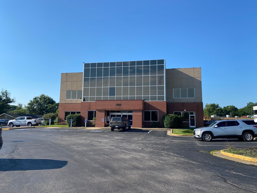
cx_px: 128
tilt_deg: +7.8
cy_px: 96
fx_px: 193
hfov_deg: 67.3
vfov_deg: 53.1
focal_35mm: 26
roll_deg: -0.7
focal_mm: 4.25
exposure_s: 1/2028
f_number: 1.8
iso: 32
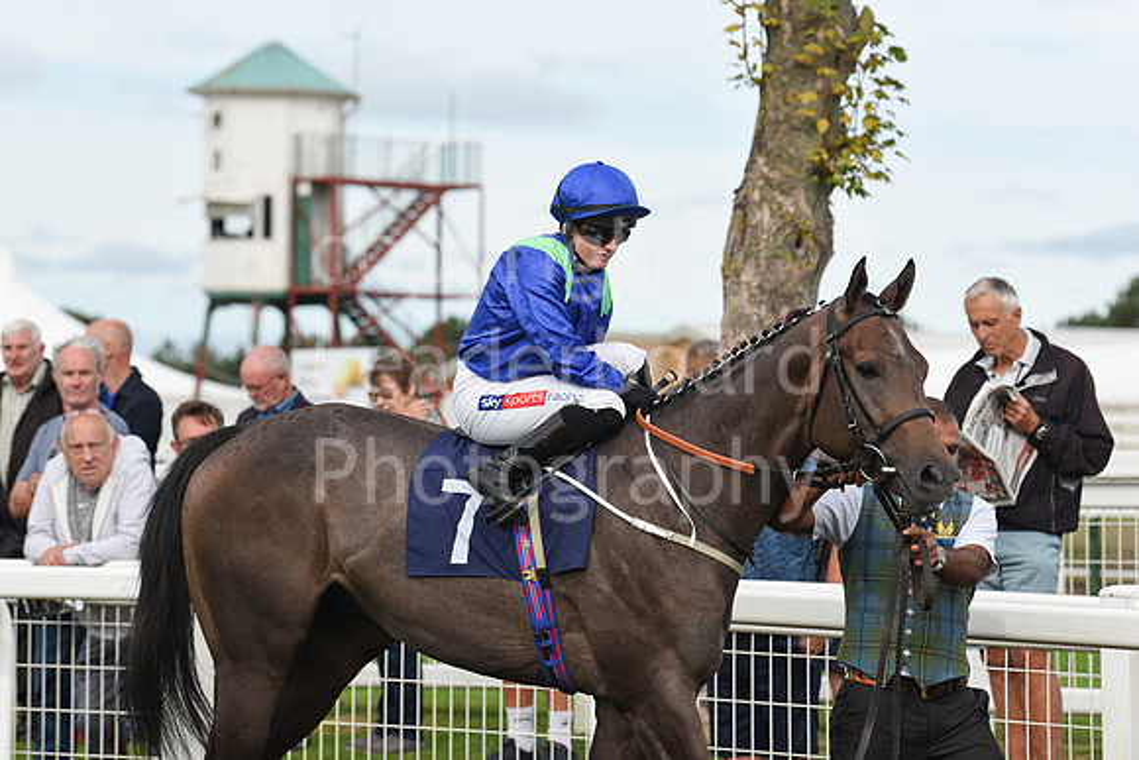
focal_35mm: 160
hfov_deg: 12.8
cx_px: 570
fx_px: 5063
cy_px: 380
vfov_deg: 8.6
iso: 400
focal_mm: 160
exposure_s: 1/1250
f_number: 5.6
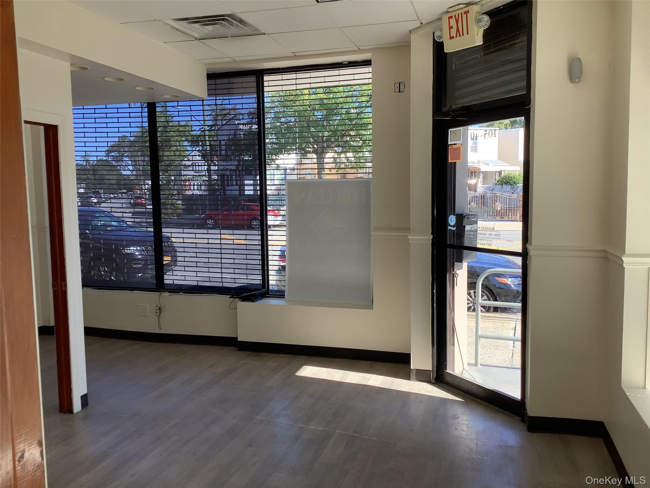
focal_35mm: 31
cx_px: 325
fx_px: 582
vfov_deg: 45.4
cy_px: 244
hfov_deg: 58.4
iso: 32
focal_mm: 3.3
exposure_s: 1/120
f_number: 2.4
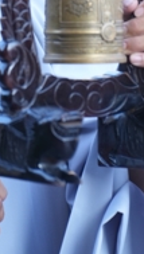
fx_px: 3641
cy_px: 24
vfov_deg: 4.0
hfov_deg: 2.3
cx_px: -30
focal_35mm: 539
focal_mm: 150
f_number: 2.8
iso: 200
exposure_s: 1/200
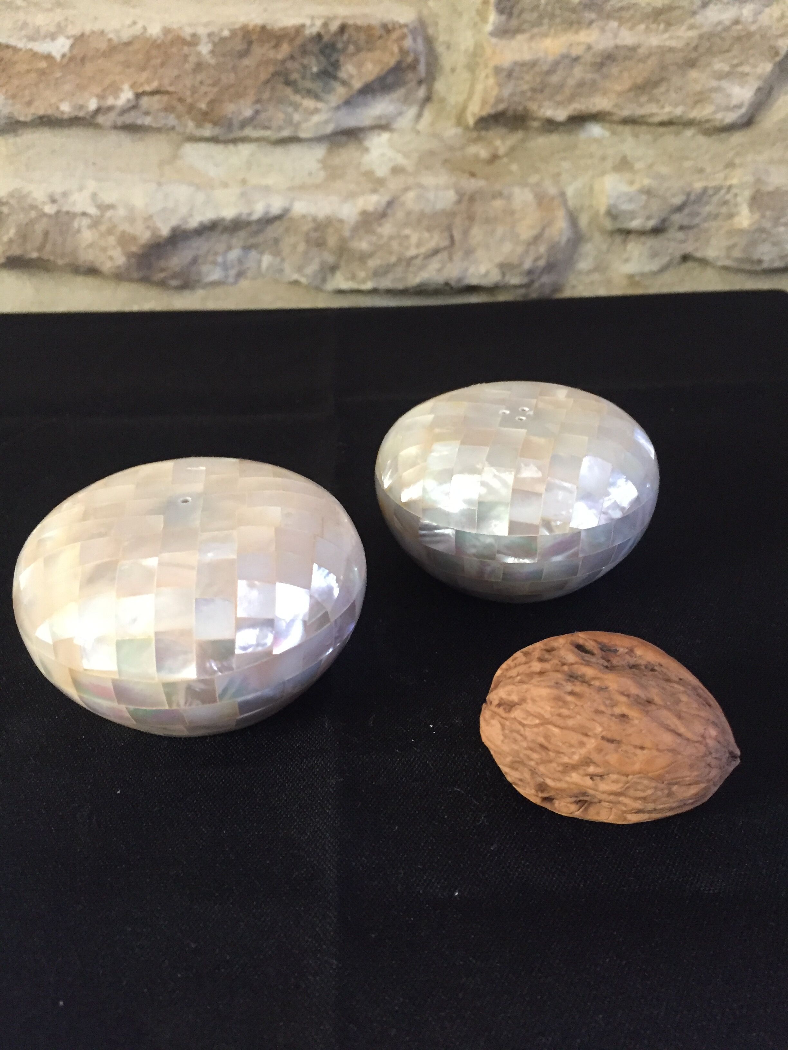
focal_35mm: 29
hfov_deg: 48.2
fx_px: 880
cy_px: 525
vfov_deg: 61.7
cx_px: 394
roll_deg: +0.4
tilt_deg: -30.7
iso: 250
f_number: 2.2
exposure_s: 1/25
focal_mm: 4.15
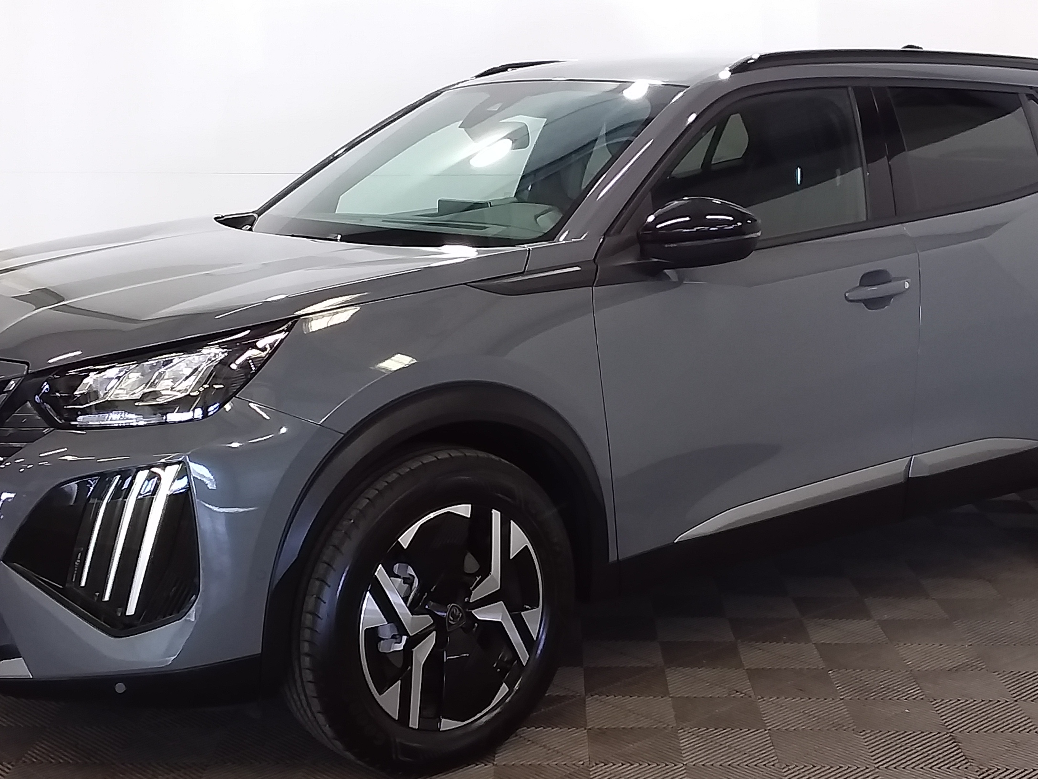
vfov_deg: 34.3
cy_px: 321
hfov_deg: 44.8
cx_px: 534
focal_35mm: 42
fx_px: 1259
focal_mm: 2.91
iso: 80
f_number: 1.9
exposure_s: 1/33
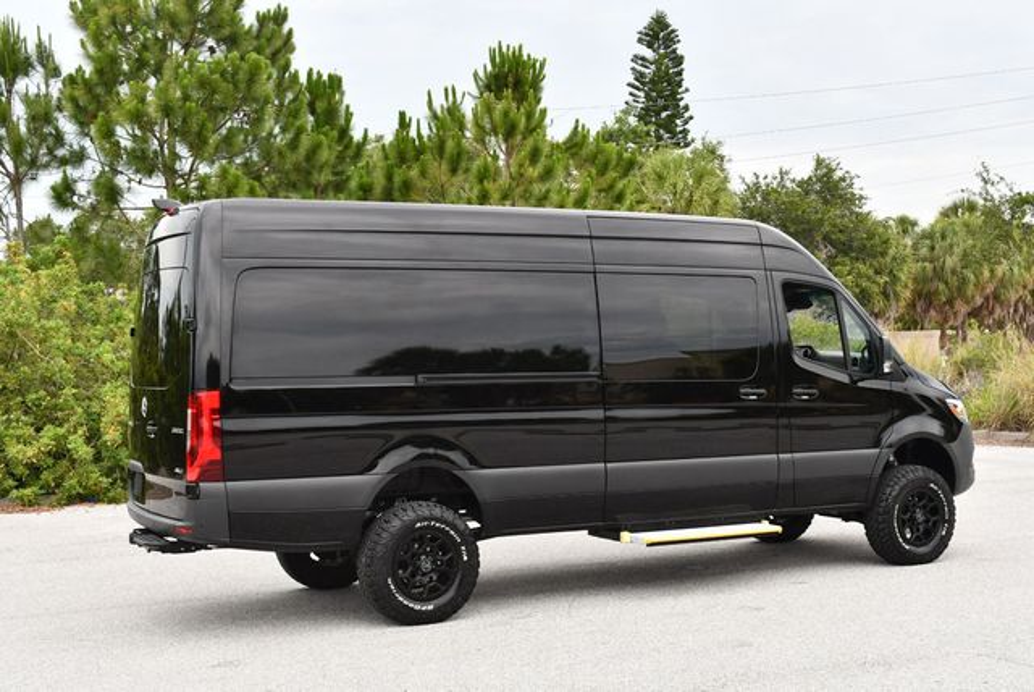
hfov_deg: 41.1
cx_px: 517
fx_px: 1380
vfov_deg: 28.1
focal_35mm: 48
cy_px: 346
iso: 400
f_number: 5.6
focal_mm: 24
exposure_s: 1/250
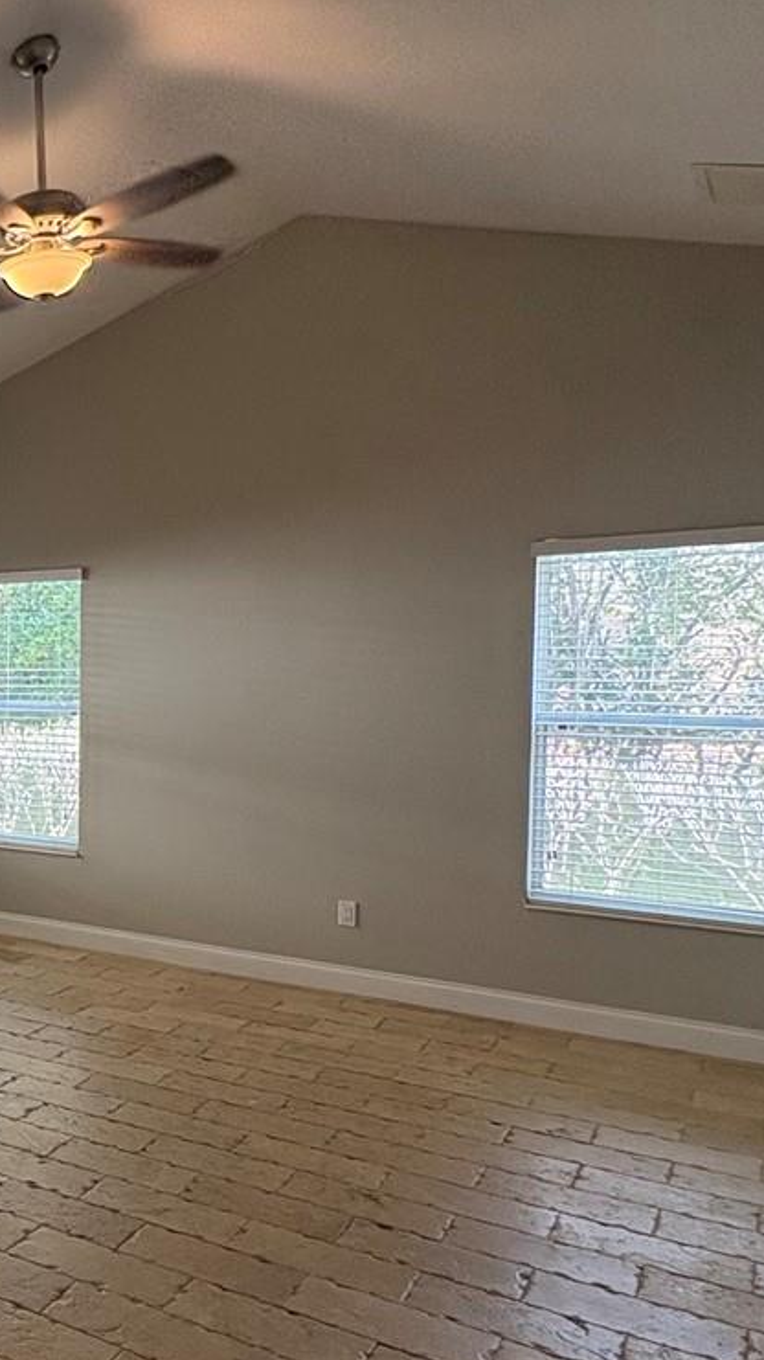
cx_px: -277
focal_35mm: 33
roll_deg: +0.9
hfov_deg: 28.1
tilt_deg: -2.7
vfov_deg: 59.5
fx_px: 1189
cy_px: 719
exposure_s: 1/120
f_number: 2.2
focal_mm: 2.22
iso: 200
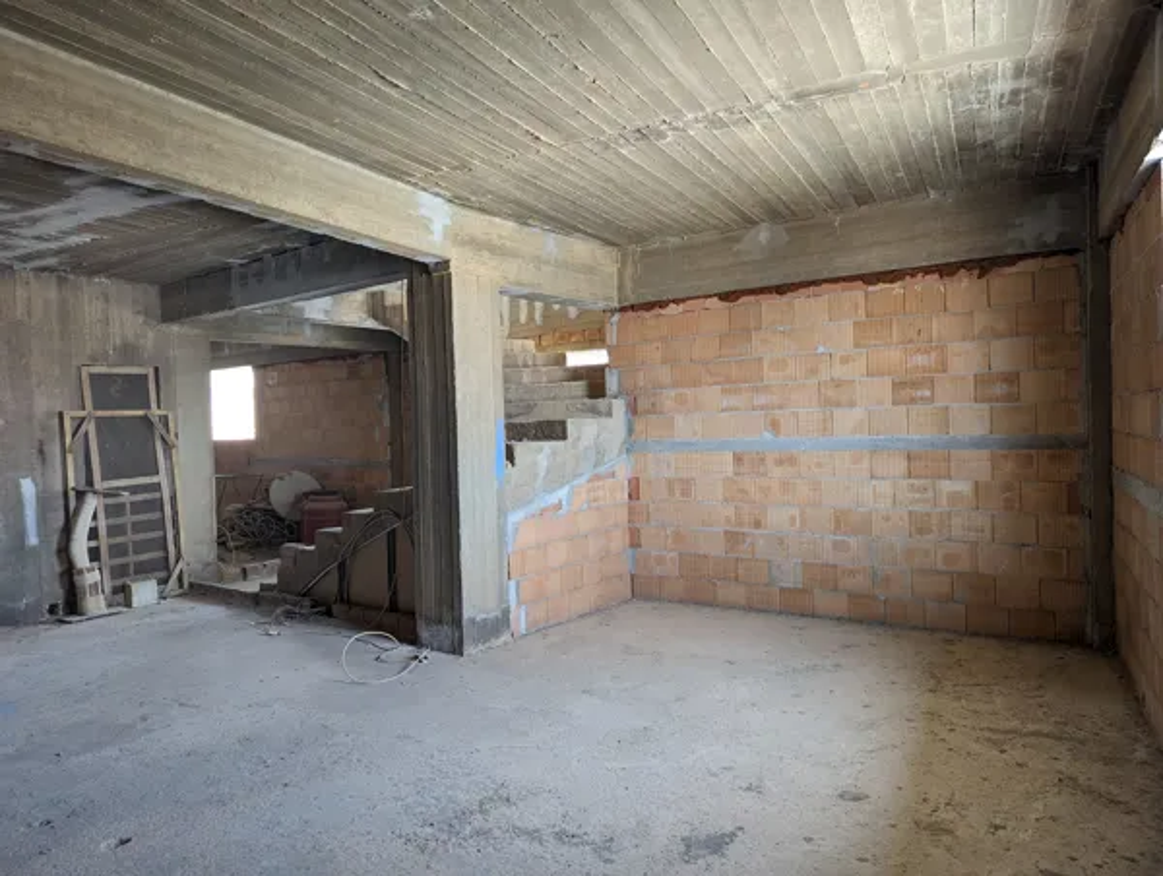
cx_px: 582
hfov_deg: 71.5
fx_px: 808
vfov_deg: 57.0
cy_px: 438
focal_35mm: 24
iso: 163
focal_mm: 6.81
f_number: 1.85
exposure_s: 1/99.3
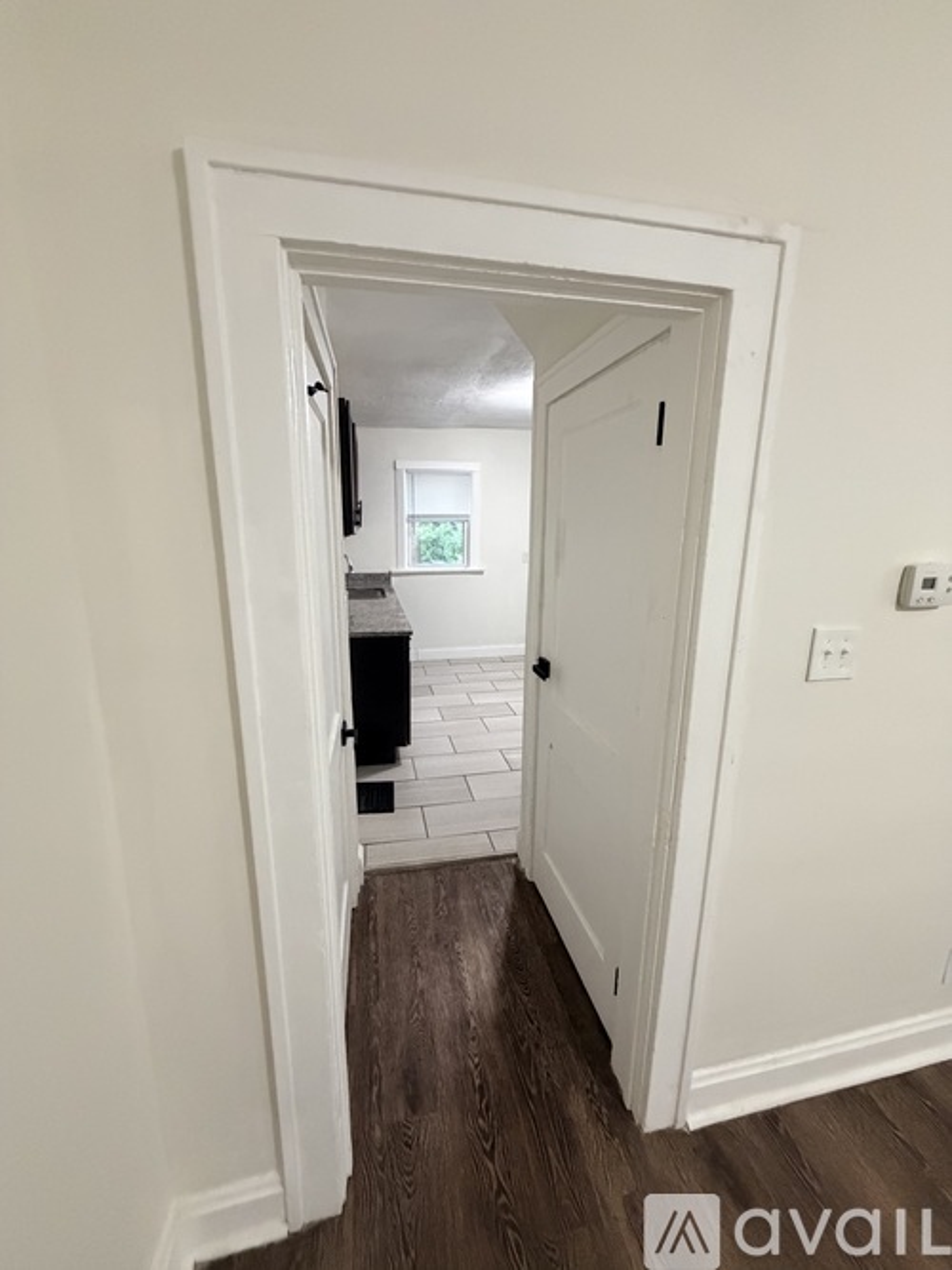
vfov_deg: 102.1
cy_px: 635
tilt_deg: -11.0
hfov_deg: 85.7
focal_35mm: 14
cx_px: 476
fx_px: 514
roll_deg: -0.5
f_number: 2.2
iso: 800
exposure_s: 1/60
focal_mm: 2.22
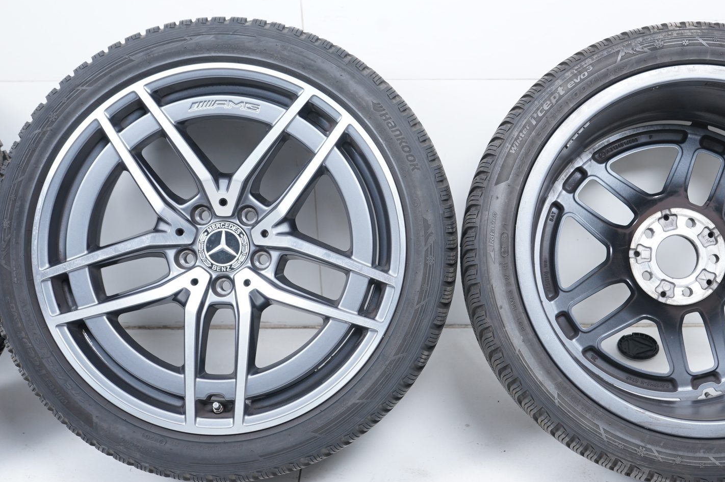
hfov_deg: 36.7
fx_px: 1087
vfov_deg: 25.0
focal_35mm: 54
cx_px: 457
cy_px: 195
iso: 250
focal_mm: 40
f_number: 5.6
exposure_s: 1/125
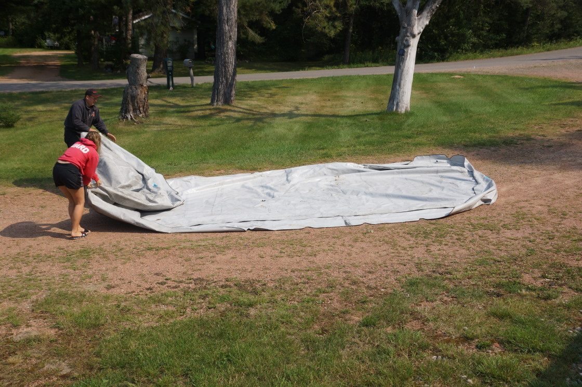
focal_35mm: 36
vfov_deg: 36.9
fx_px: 582
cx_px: 291
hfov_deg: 53.1
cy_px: 194
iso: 100
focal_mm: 24
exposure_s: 1/250
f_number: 8
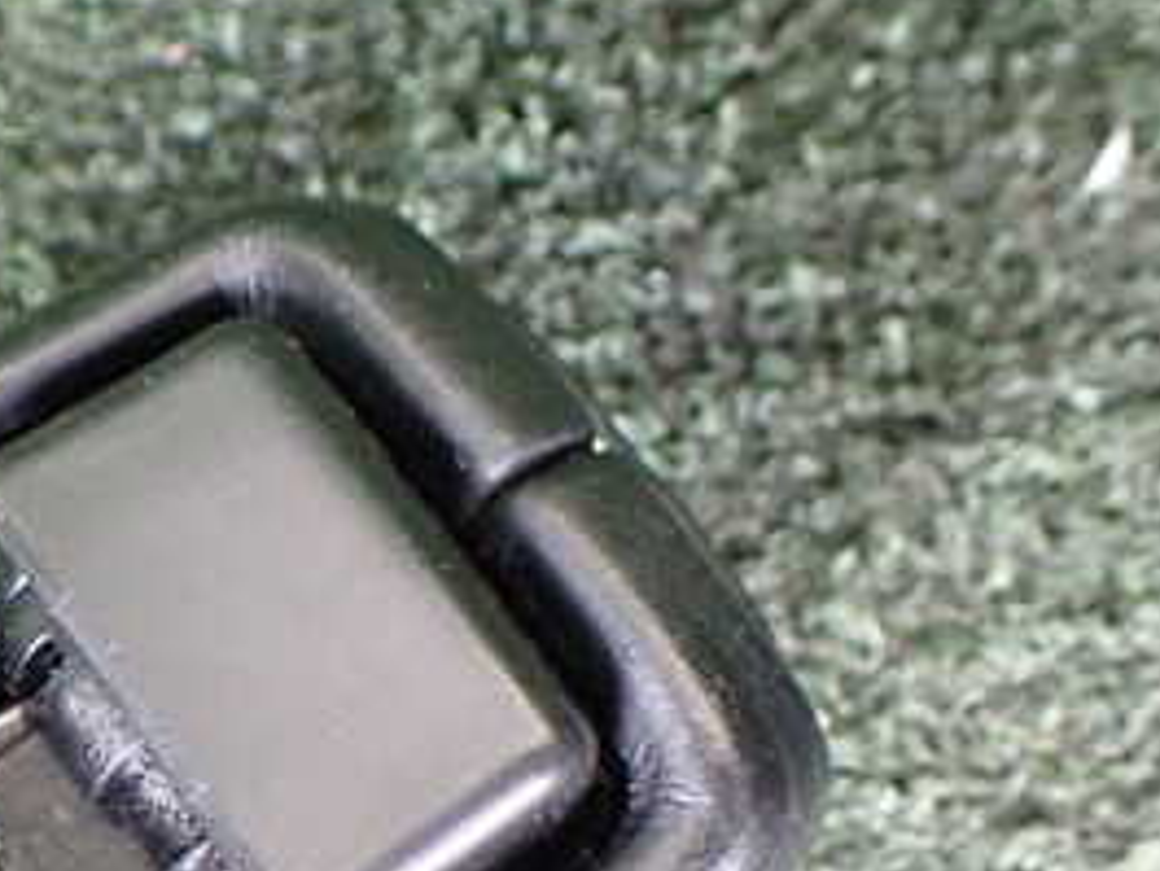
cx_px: -83
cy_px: 818
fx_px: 2280
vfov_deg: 21.1
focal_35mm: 68
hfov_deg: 26.5
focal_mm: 5.4
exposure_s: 1/60
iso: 800
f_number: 2.3
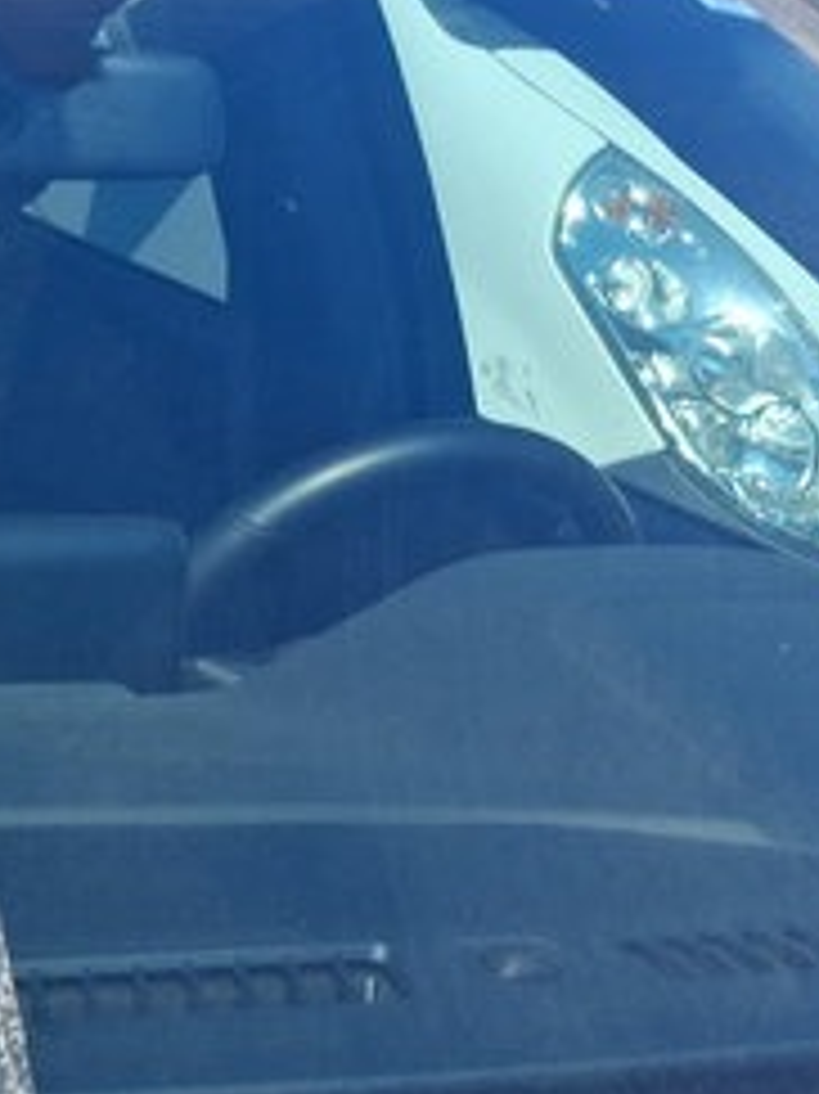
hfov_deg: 15.9
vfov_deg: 21.9
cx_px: -198
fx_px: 2810
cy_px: 302
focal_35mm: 89
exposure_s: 1/726
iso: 20
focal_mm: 4
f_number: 1.8
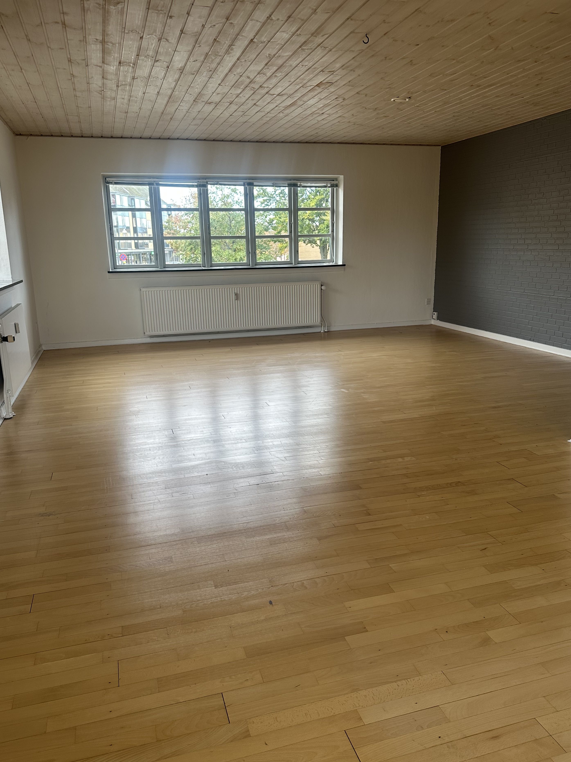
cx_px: 280
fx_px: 572
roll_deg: +1.3
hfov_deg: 53.1
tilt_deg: -14.5
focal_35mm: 26
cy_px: 386
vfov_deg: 67.3
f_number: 1.78
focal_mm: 6.86
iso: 100
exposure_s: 1/121
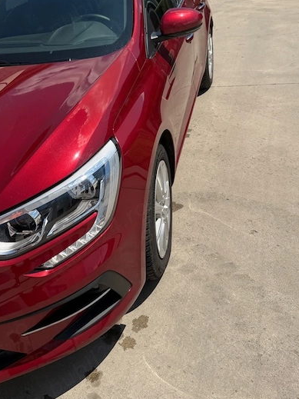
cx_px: 128
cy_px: 138
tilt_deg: -23.2
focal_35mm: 37
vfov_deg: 49.4
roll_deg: +7.1
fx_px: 426
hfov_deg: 38.6
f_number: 1.78
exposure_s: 1/7353
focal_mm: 6.76
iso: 80
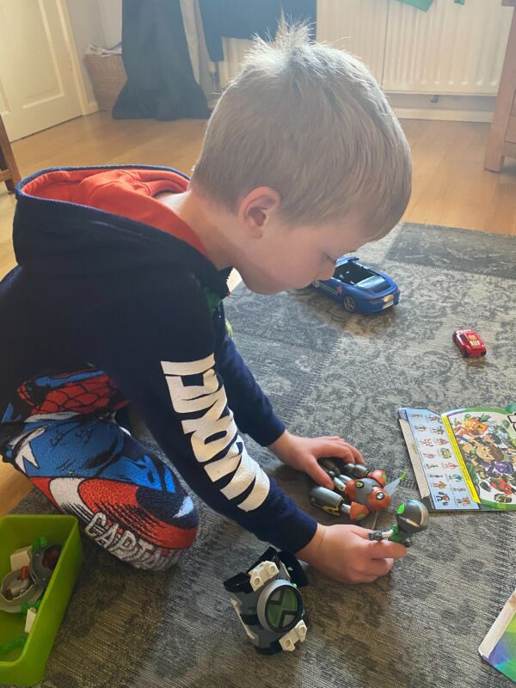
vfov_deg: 67.3
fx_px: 517
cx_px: 258
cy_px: 344
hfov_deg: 53.1
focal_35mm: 26
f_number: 1.8
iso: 400
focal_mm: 4.25
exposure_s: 1/33
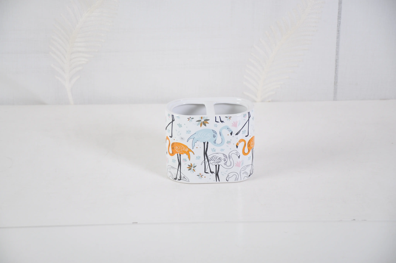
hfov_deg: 17.1
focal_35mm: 120
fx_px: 1318
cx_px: 198
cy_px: 132
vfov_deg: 11.4
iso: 200
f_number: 5.6
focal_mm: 80
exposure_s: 1/125
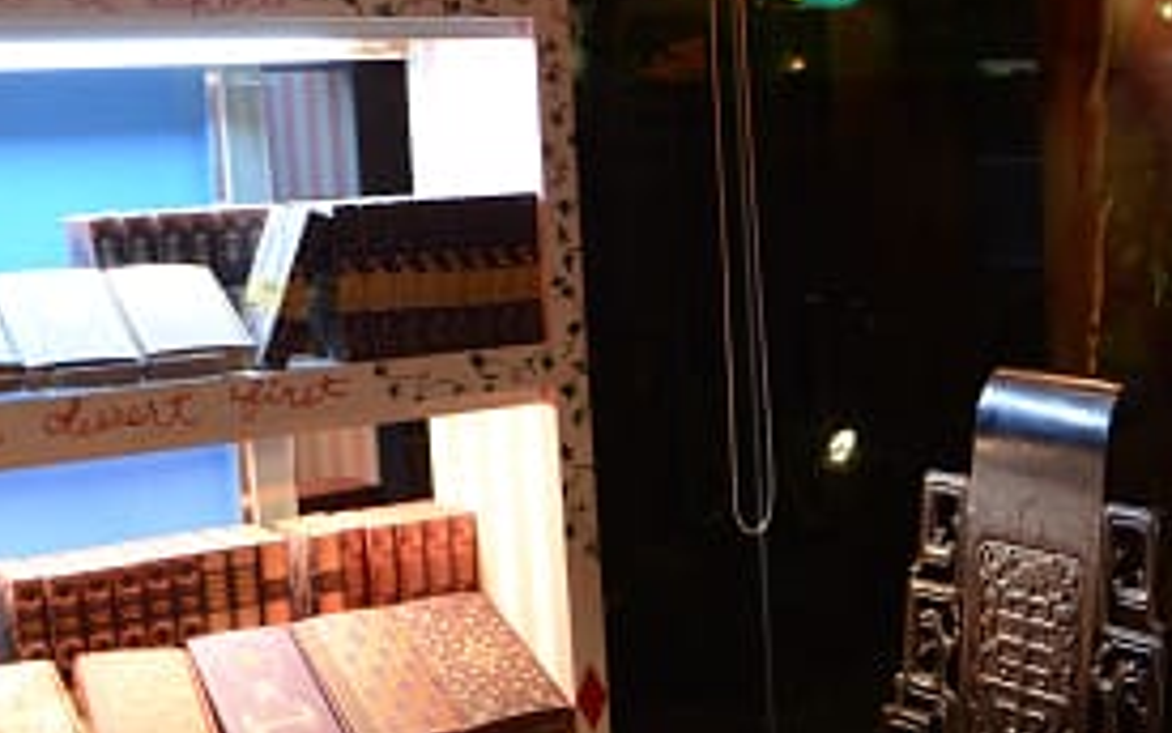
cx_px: 771
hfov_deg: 32.7
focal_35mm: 62
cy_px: 379
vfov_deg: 21.0
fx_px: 1981
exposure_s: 1/60
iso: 1600
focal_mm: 20
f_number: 3.5
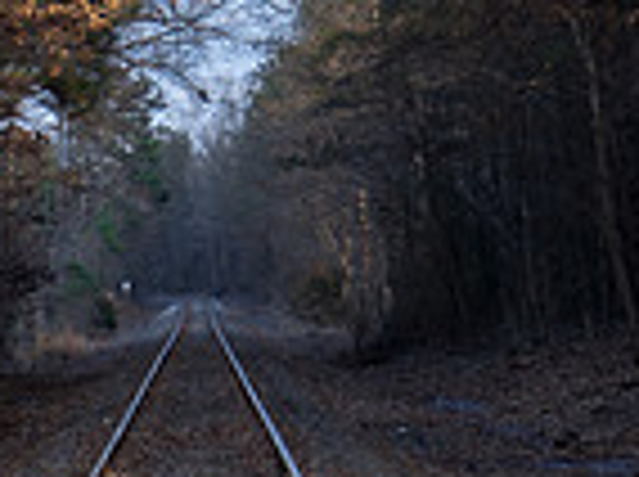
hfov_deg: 5.6
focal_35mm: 352
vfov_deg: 4.2
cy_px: 259
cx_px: 202
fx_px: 6487
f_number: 6
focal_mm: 43
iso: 200
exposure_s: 1/100
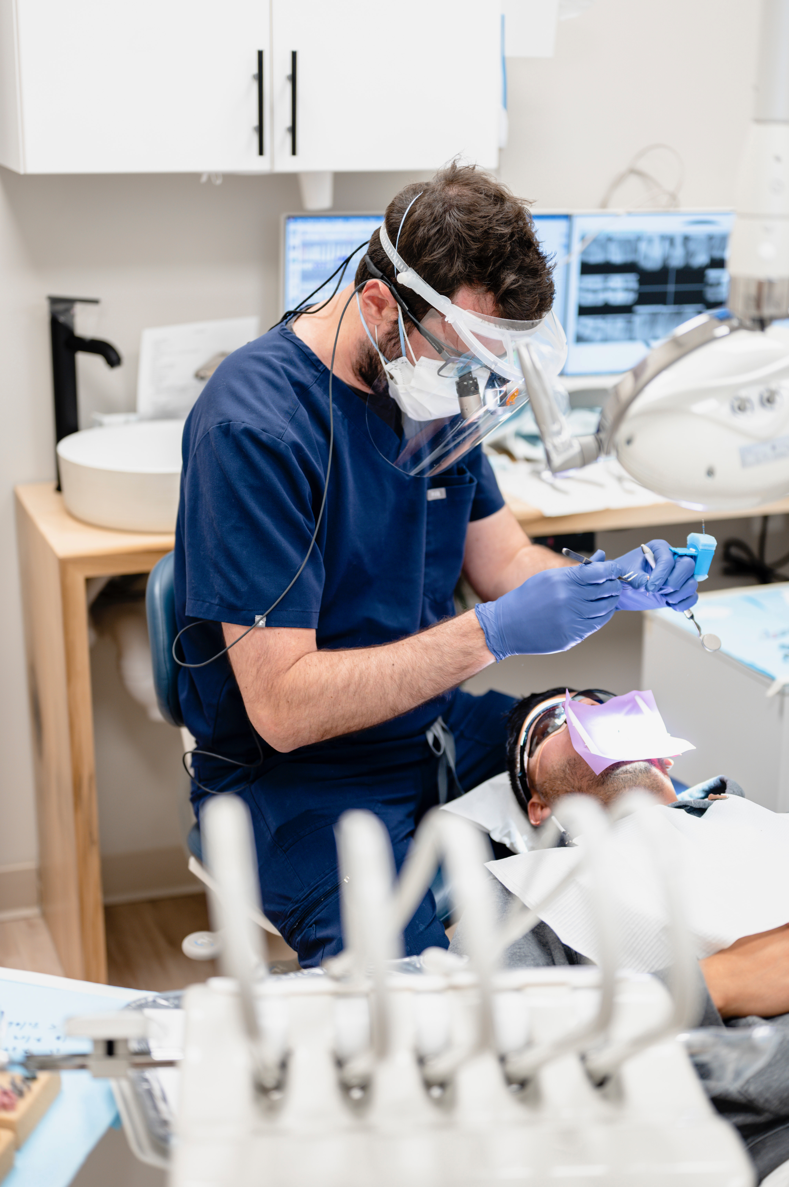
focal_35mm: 50
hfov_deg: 27.0
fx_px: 1646
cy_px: 594
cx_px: 394
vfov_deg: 39.6
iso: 125
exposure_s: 1/60
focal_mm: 50
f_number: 1.8
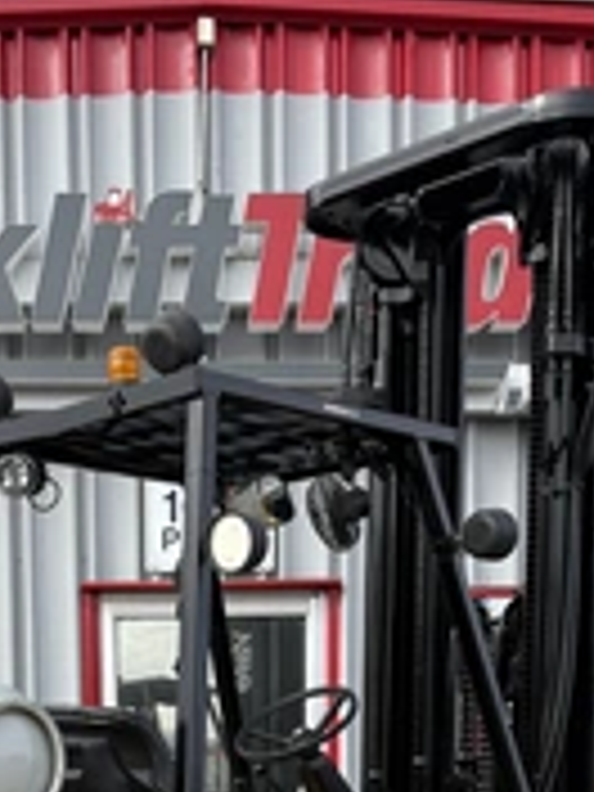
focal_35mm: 59
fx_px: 1350
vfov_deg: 29.8
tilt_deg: -1.0
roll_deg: +1.4
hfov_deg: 24.6
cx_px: 162
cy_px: 842
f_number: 1.6
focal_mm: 5.96
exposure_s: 1/1175
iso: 50
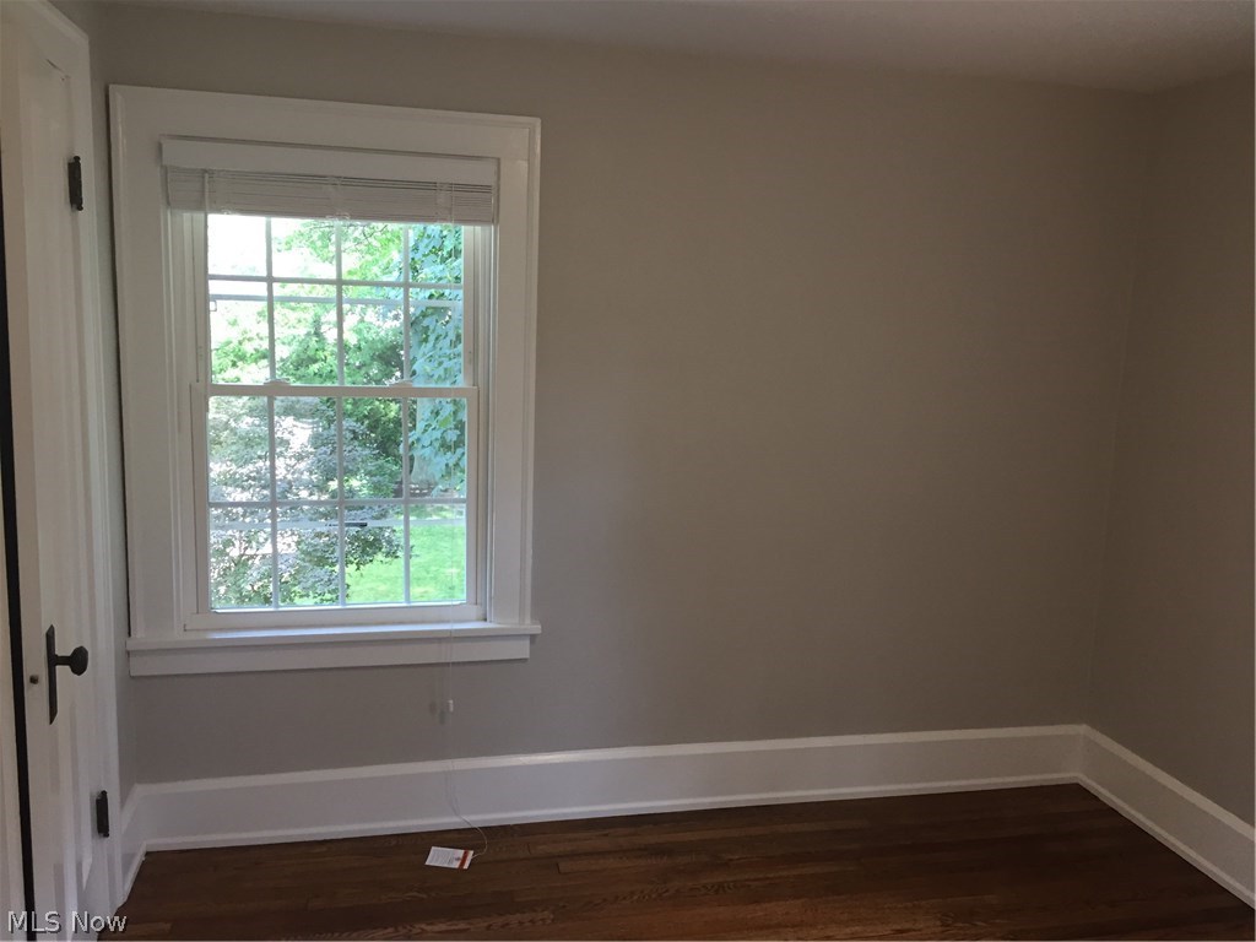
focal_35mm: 29
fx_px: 1052
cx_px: 628
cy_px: 471
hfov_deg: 61.7
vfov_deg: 48.2
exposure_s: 1/30
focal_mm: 4.15
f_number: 2.2
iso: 50
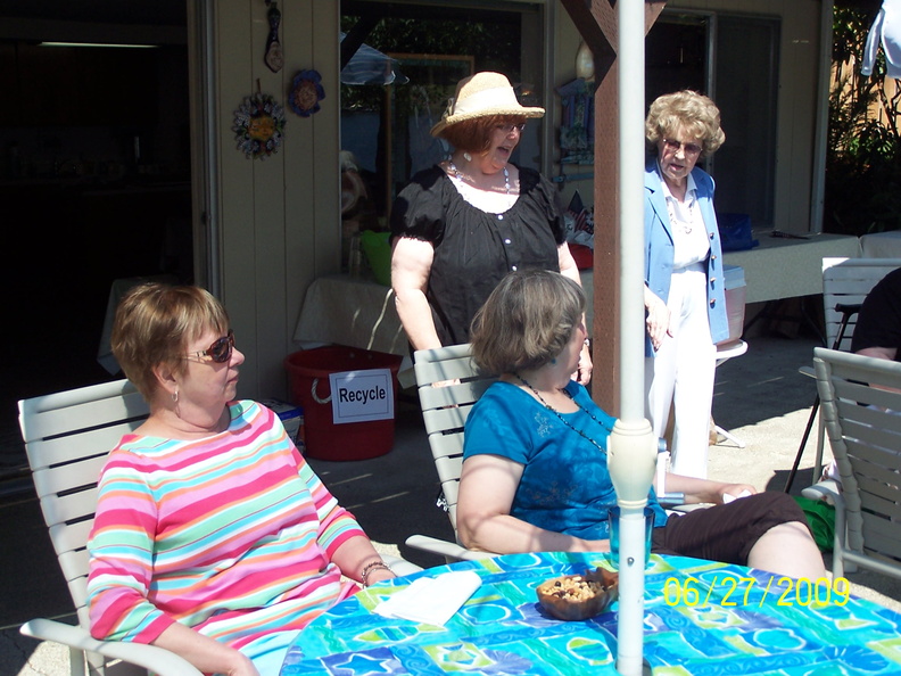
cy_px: 338
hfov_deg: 34.3
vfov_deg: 26.1
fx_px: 1458
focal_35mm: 56
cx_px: 450
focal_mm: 9.3
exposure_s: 1/500
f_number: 3.2
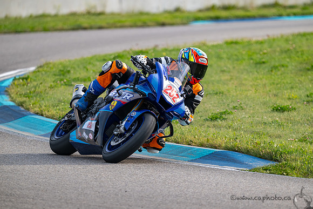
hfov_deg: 4.4
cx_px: 156
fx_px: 4087
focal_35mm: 470
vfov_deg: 2.9
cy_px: 104
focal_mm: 470
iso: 450
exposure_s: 1/1250
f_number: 6
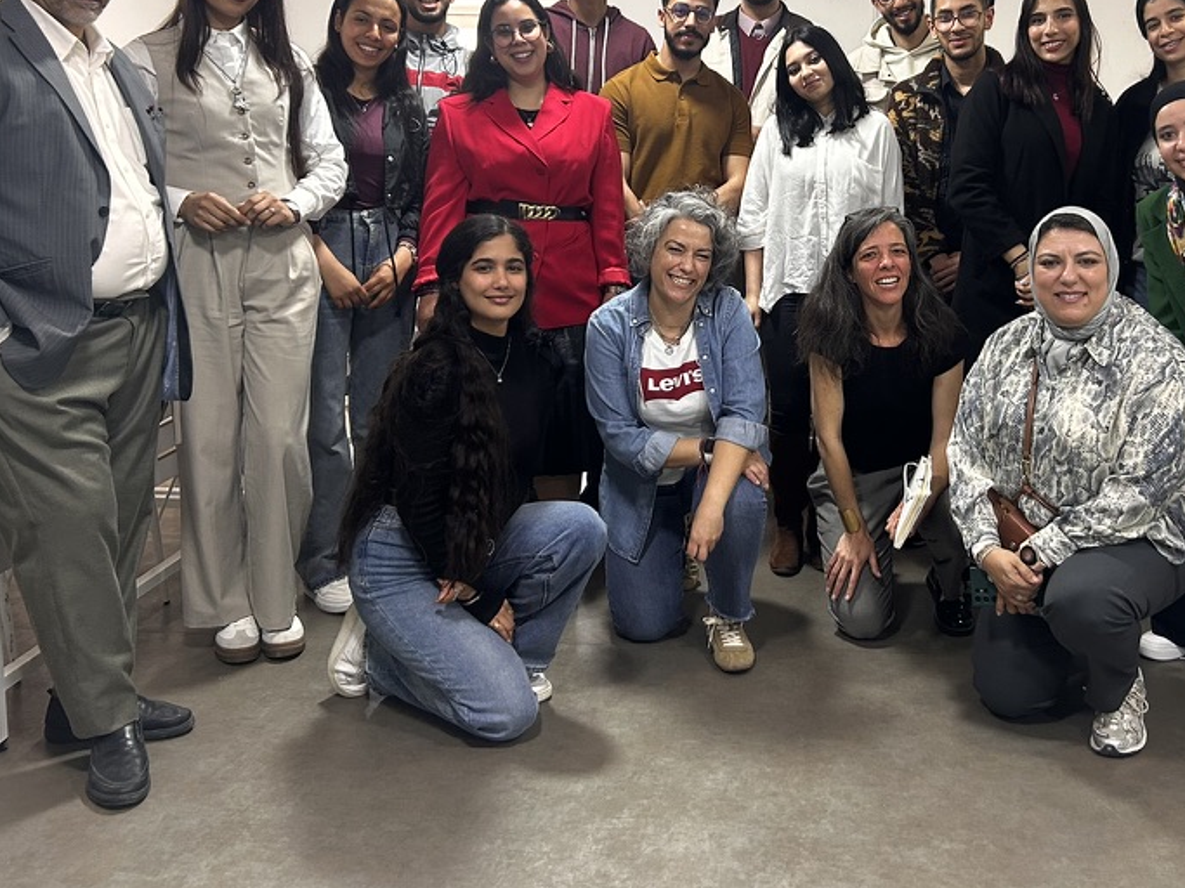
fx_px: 1335
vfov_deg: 36.4
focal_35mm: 39
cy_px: 281
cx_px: 732
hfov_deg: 47.5
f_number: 1.5
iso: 160
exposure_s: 1/50
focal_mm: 5.7
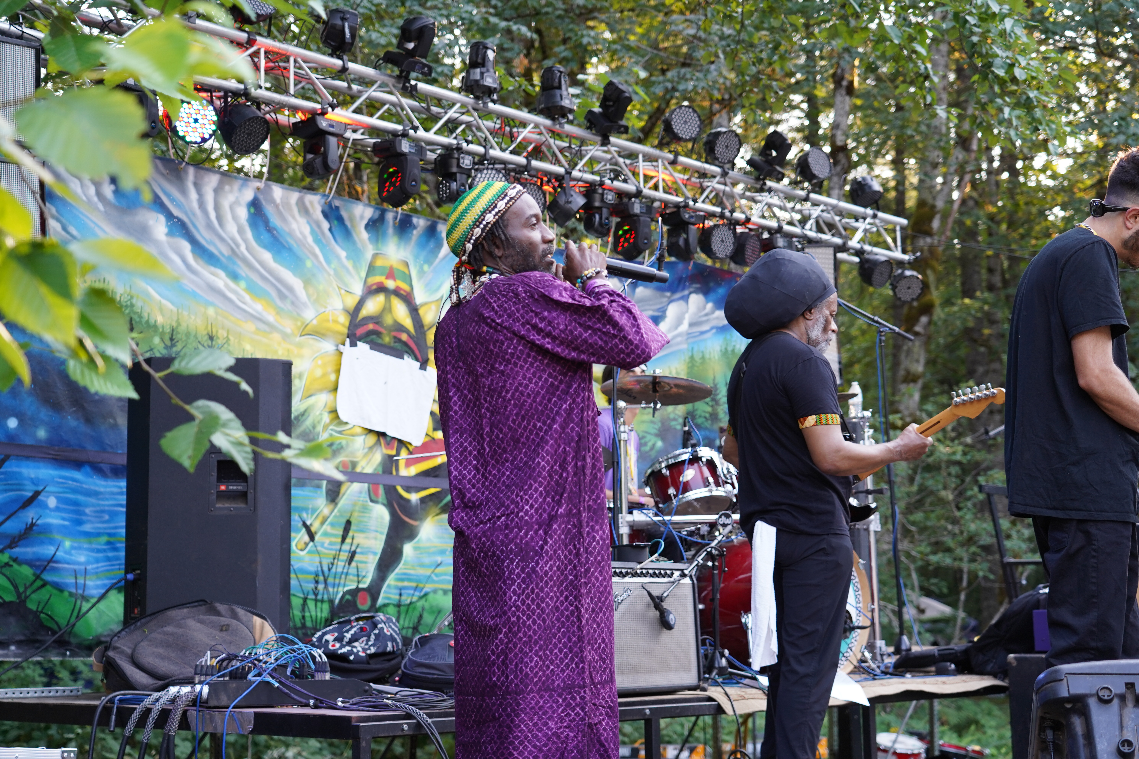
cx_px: 570
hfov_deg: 36.9
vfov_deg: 25.1
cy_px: 380
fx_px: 1708
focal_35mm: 54
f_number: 4
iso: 500
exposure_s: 1/160
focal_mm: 54
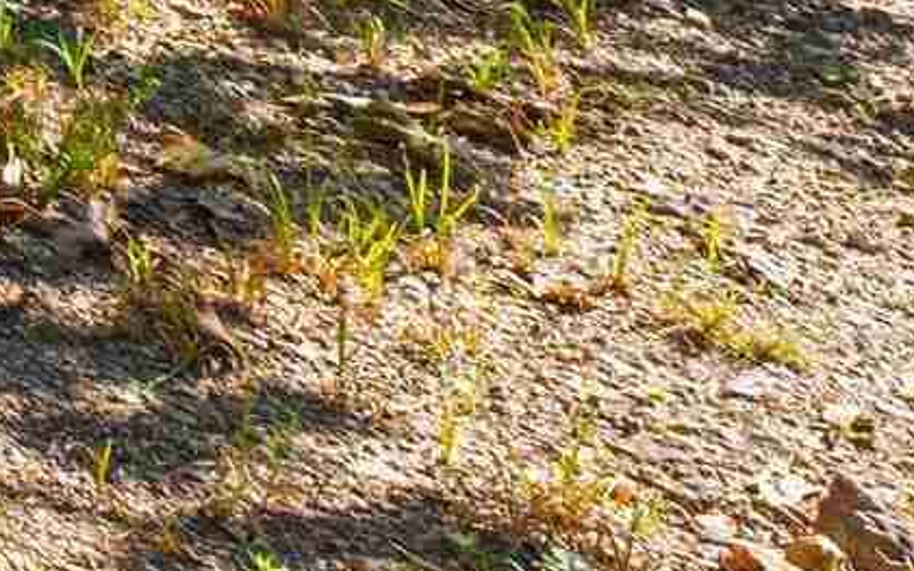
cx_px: -2104
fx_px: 2715
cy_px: -1342
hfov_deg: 10.3
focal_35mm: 109
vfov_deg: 8.9
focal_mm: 10
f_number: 5.6
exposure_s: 1/60
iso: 320
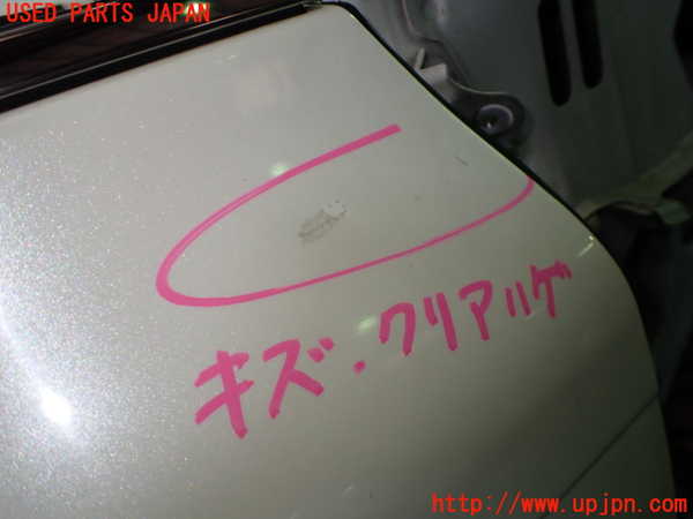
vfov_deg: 46.8
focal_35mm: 30
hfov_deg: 60.0
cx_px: 346
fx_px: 601
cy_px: 260
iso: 100
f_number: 2.3
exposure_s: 1/125
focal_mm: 5.4
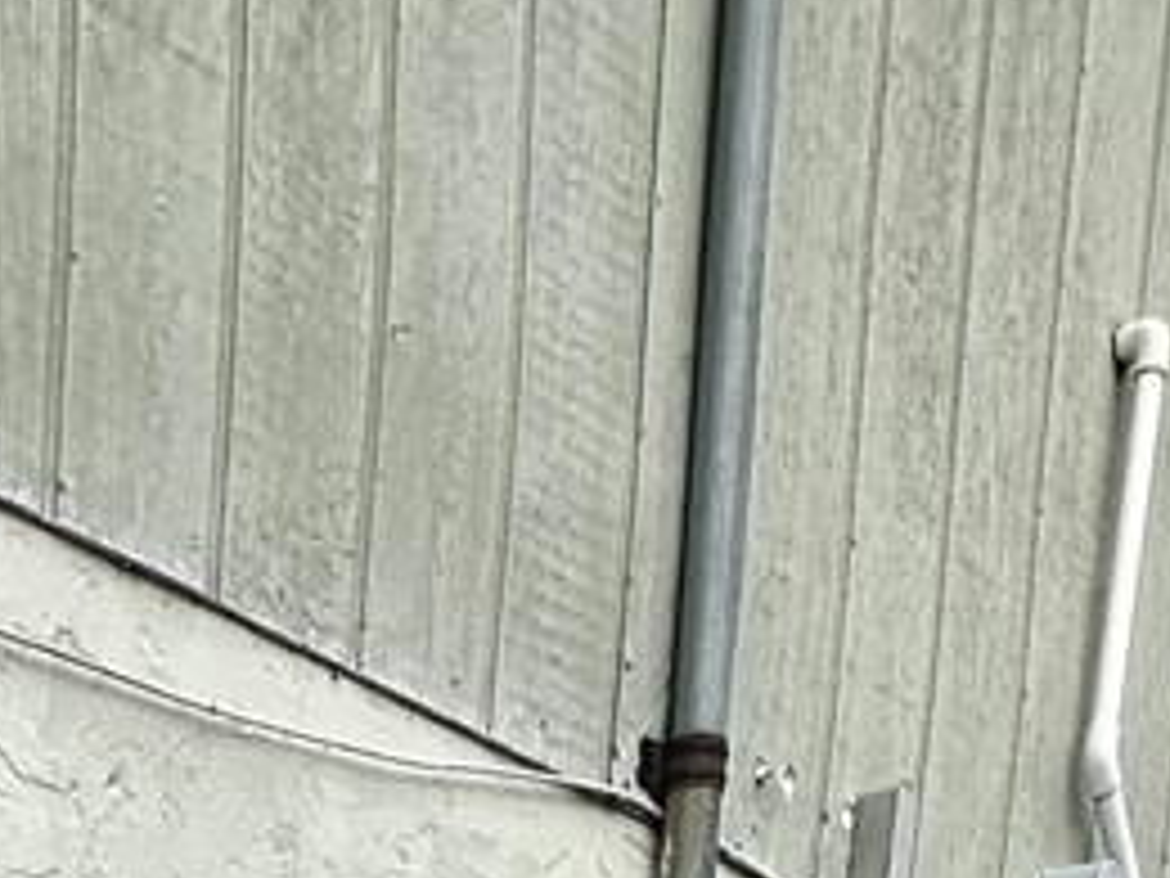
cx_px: 216
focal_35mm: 86
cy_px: 2593
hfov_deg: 22.4
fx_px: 2907
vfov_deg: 11.2
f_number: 2.2
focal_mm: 2.22
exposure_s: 1/670
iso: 40
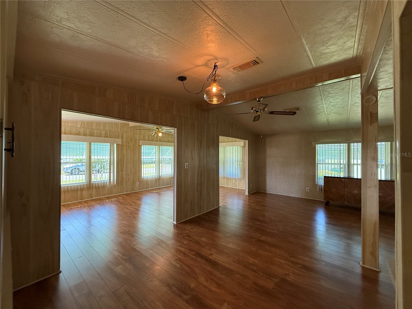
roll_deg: -0.5
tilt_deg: +1.0
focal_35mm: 14
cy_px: 154
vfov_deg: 85.7
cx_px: 206
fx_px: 167
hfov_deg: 102.1
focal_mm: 2.22
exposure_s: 1/120
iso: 400
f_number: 2.2
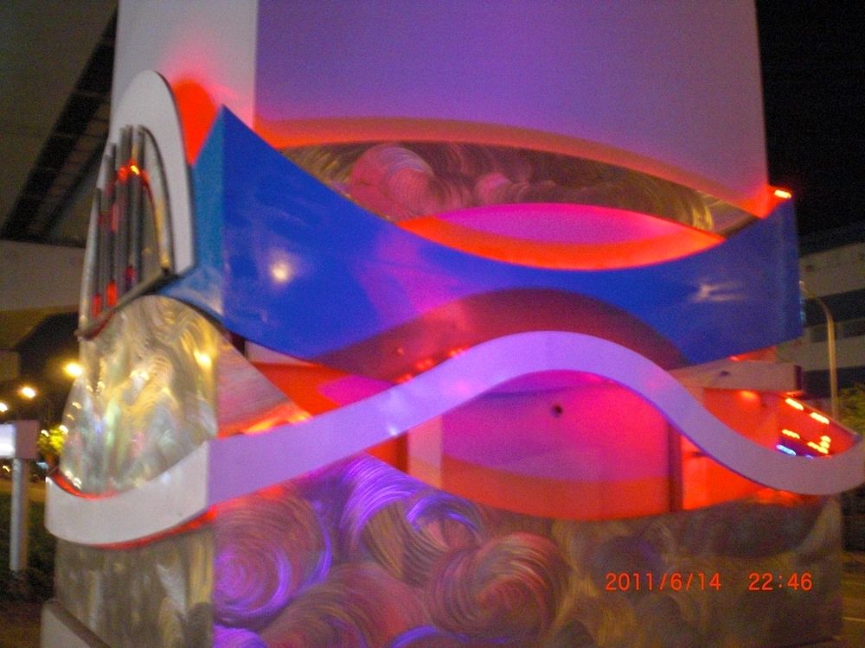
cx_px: 432
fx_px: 950
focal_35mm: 38
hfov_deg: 49.0
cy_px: 324
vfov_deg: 37.7
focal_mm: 6.3
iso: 800
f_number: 3.1
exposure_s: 1/8
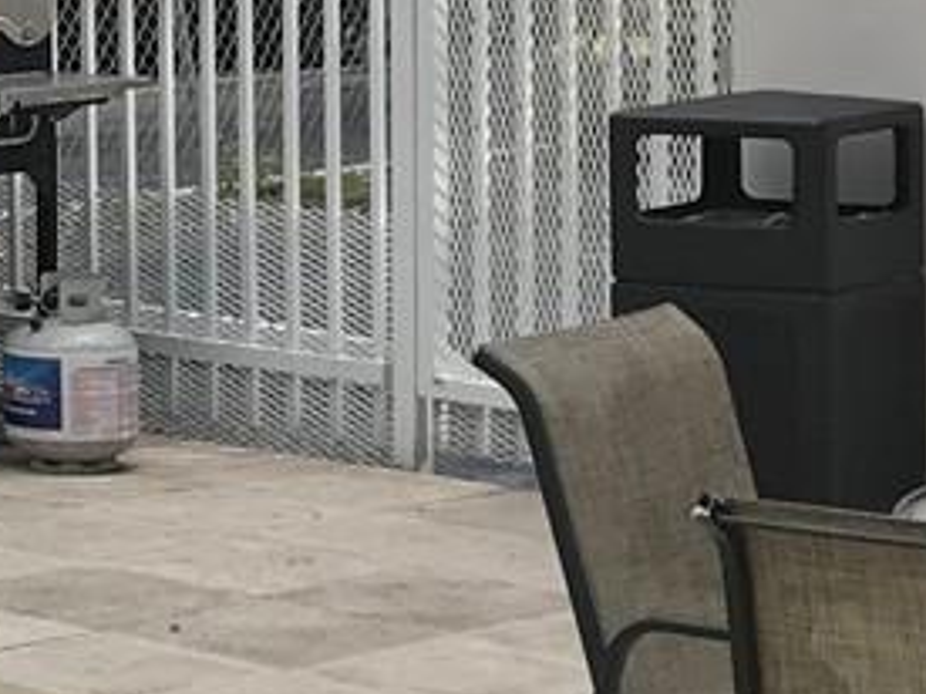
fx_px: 4358
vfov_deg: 9.1
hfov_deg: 11.2
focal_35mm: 163
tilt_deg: -2.0
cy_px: 40
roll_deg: +1.4
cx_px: -805
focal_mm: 3.99
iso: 20
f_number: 1.8
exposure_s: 1/736
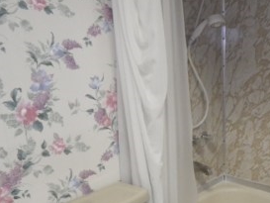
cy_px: 145
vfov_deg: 31.1
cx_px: 220
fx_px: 359
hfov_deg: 39.5
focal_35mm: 46
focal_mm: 5
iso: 400
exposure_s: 1/50
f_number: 3.5
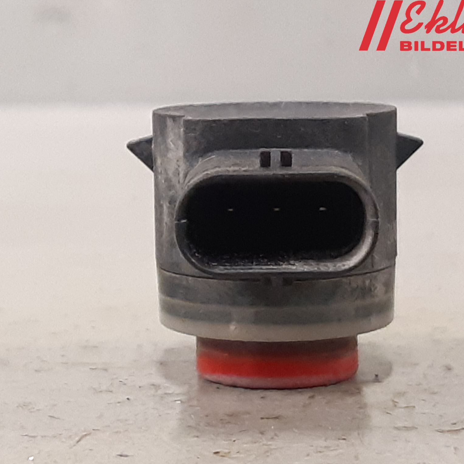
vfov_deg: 52.5
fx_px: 470
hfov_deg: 52.5
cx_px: 234
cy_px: 234
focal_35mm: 31
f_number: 1.7
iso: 250
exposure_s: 1/50
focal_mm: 3.93
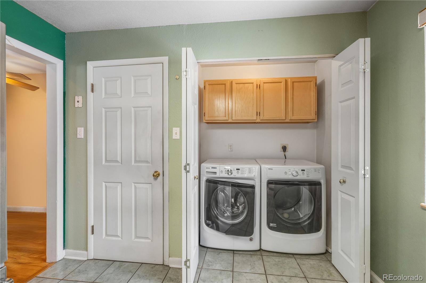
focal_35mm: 16
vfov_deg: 73.6
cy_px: 142
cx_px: 213
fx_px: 189
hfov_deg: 96.8
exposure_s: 1/200
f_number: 8
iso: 400
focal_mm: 16
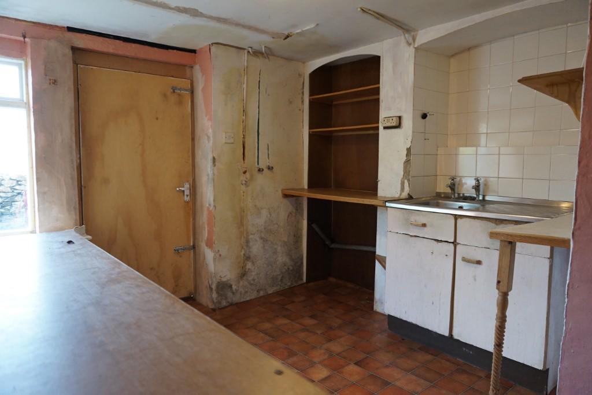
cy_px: 198
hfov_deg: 73.7
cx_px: 296
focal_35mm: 24
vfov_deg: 53.1
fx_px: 395
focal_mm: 16
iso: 1600
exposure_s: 1/160
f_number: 3.5
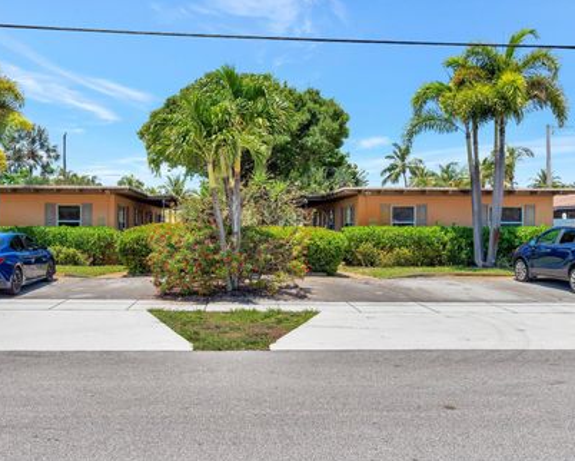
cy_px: 236
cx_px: 235
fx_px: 596
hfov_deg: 51.2
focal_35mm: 35
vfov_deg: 42.3
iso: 1100
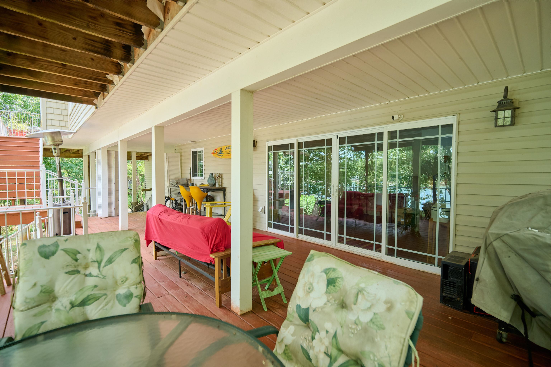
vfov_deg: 73.7
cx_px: 276
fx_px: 245
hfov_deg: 96.7
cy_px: 184
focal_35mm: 16
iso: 2500
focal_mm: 16
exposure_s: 1/200
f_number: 3.2
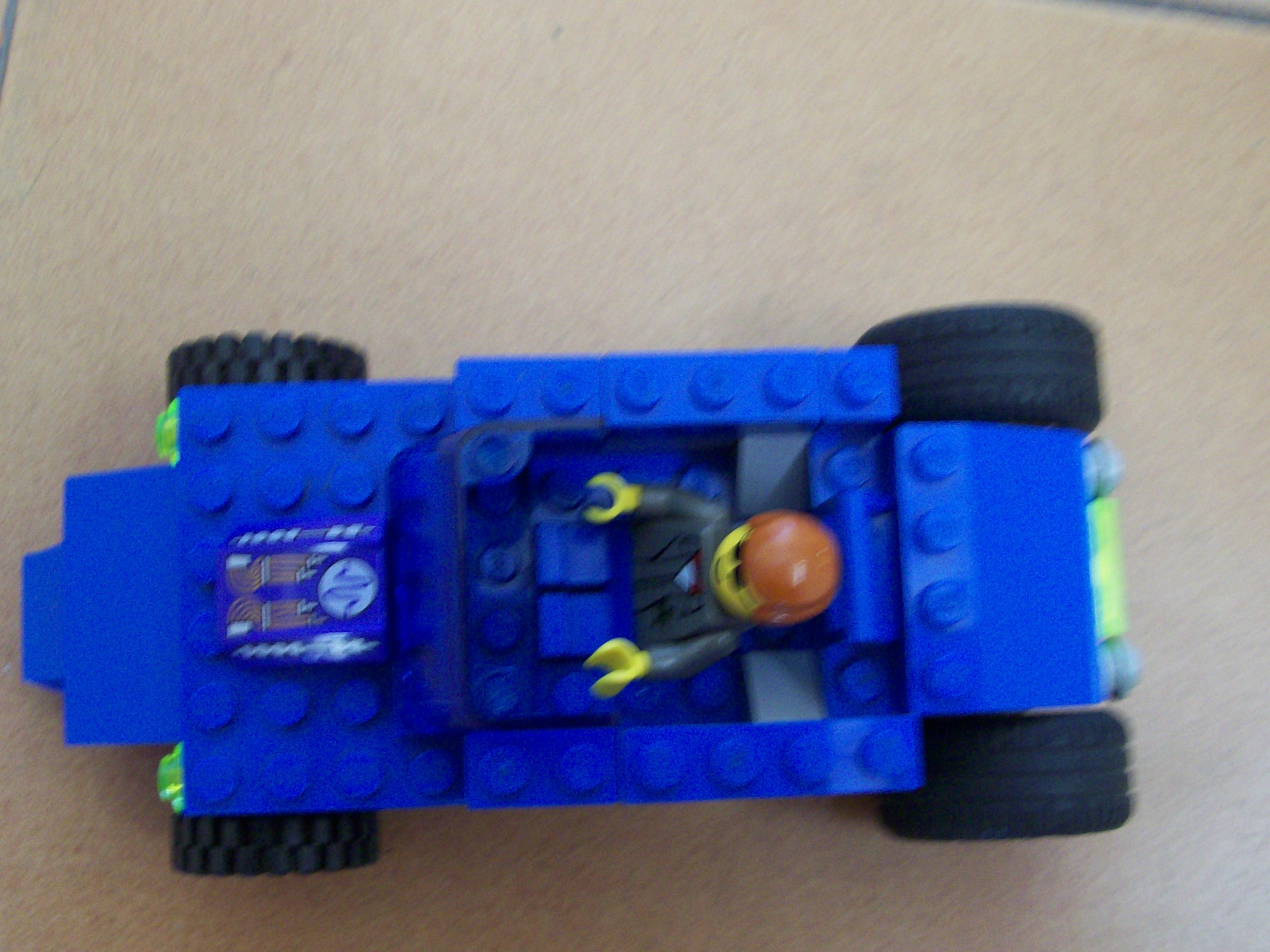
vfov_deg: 35.1
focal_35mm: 41
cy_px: 524
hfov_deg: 45.7
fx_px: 1504
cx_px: 595
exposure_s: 1/8
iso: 160
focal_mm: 6
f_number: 2.7
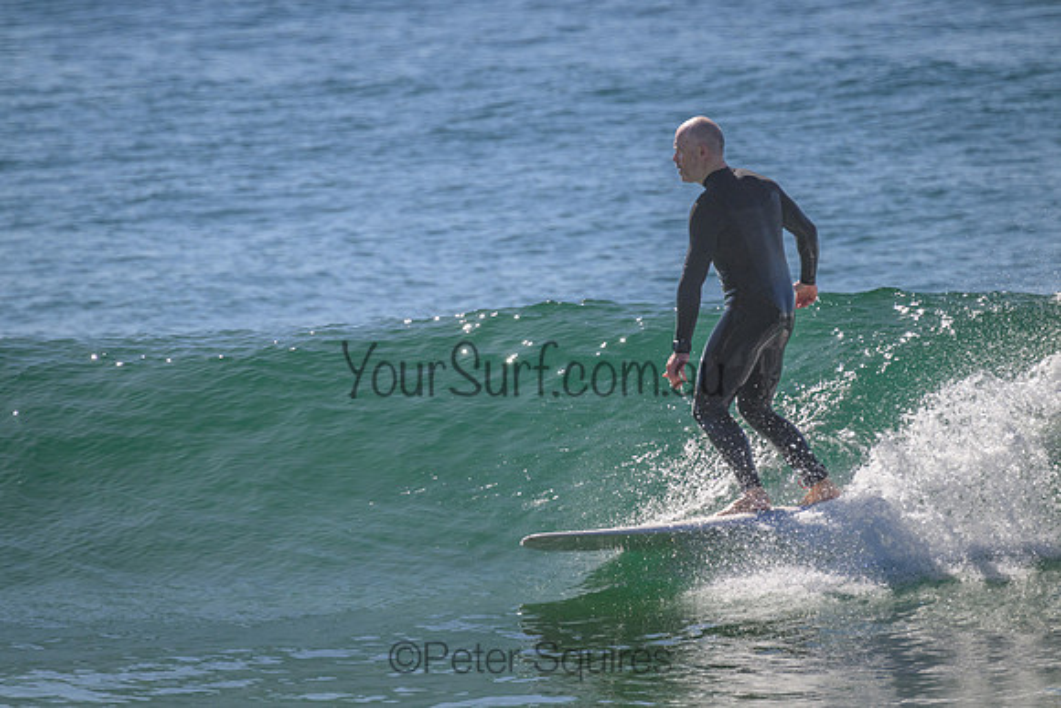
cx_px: 530
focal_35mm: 800
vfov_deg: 1.7
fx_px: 23582
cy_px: 354
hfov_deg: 2.6
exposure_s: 1/2000
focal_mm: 800
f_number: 11
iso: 1000
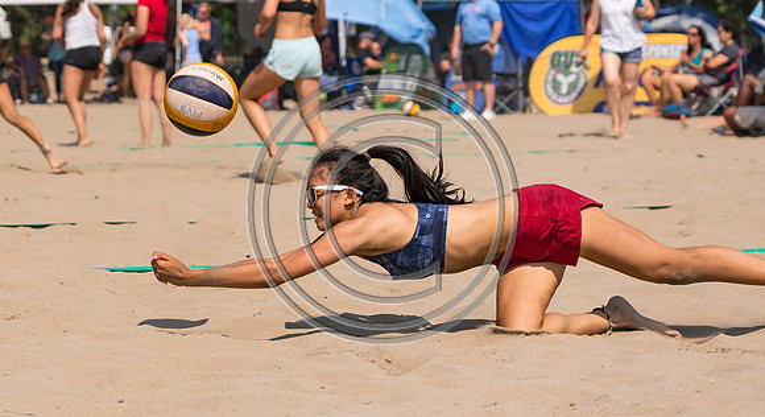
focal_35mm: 138
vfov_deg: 8.6
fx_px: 2783
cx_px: 296
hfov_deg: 15.6
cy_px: 183
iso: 200
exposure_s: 1/2500
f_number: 4
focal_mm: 70
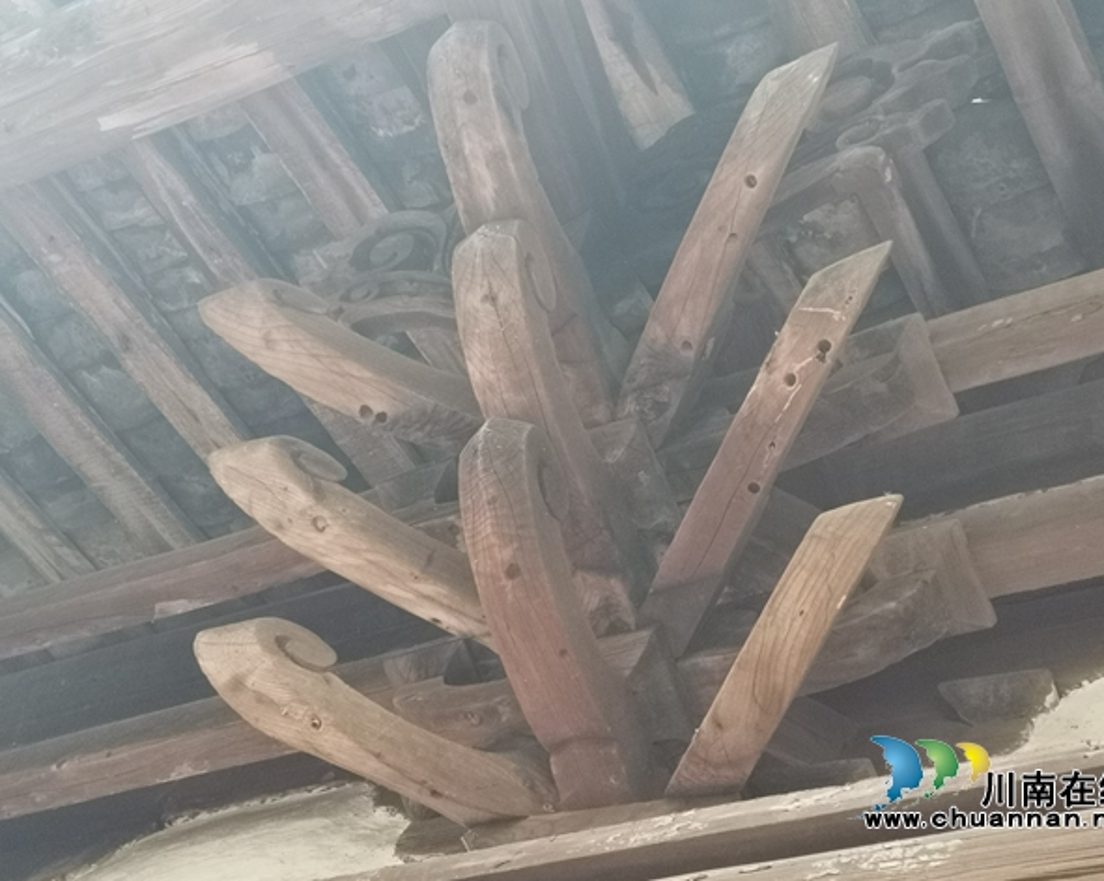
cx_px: 596
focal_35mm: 55
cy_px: 439
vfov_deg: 27.6
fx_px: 1796
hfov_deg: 34.2
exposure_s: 1/100
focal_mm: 4.75
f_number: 1.8
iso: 320
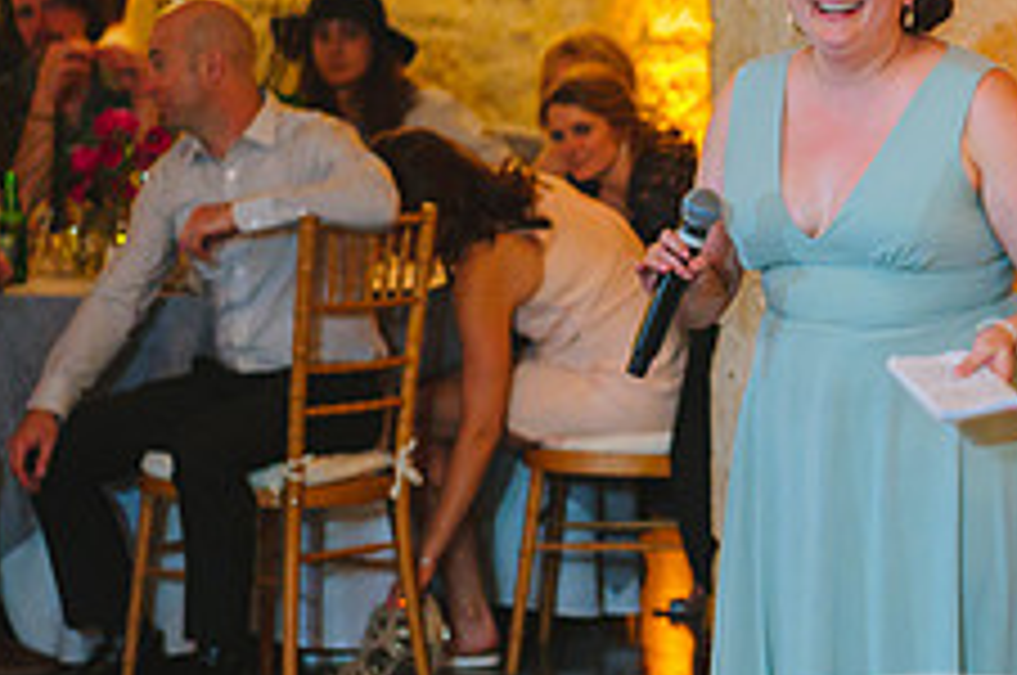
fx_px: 5078
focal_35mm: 180
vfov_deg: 7.6
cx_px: 1094
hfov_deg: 11.3
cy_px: 346
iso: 2500
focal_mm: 70
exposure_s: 1/80
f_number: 2.8
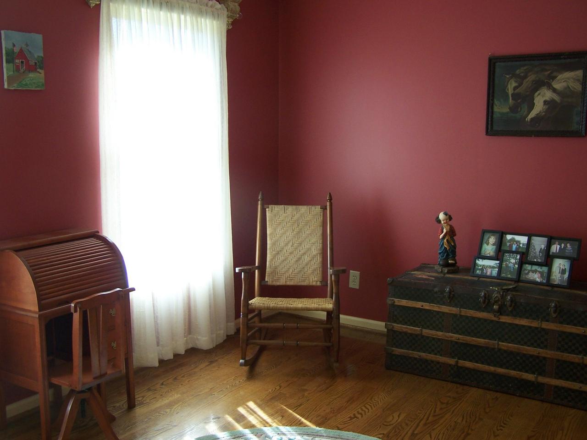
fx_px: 644
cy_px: 220
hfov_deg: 49.0
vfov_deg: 37.7
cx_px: 294
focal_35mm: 38
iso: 80
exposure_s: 1/80
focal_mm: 6.3
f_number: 2.8
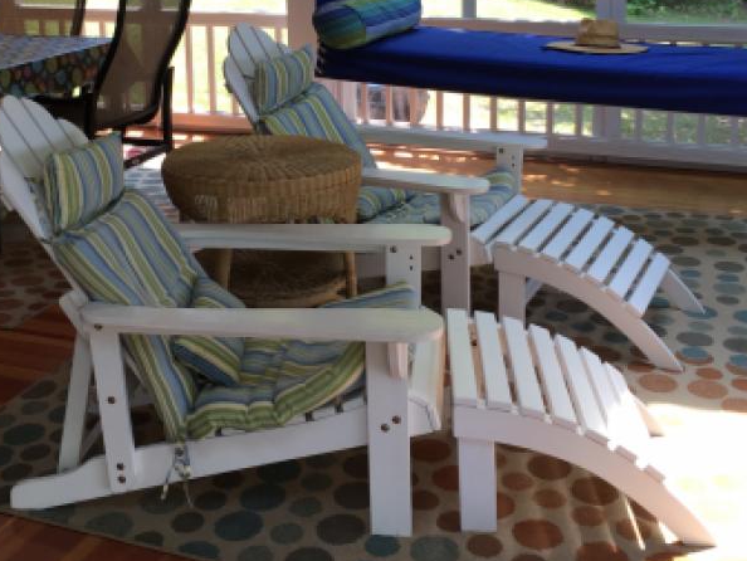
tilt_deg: -15.4
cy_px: 144
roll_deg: +1.6
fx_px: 1079
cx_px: 306
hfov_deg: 38.0
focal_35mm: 50
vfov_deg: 28.7
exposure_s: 1/120
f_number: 2.2
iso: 32
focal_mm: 4.15
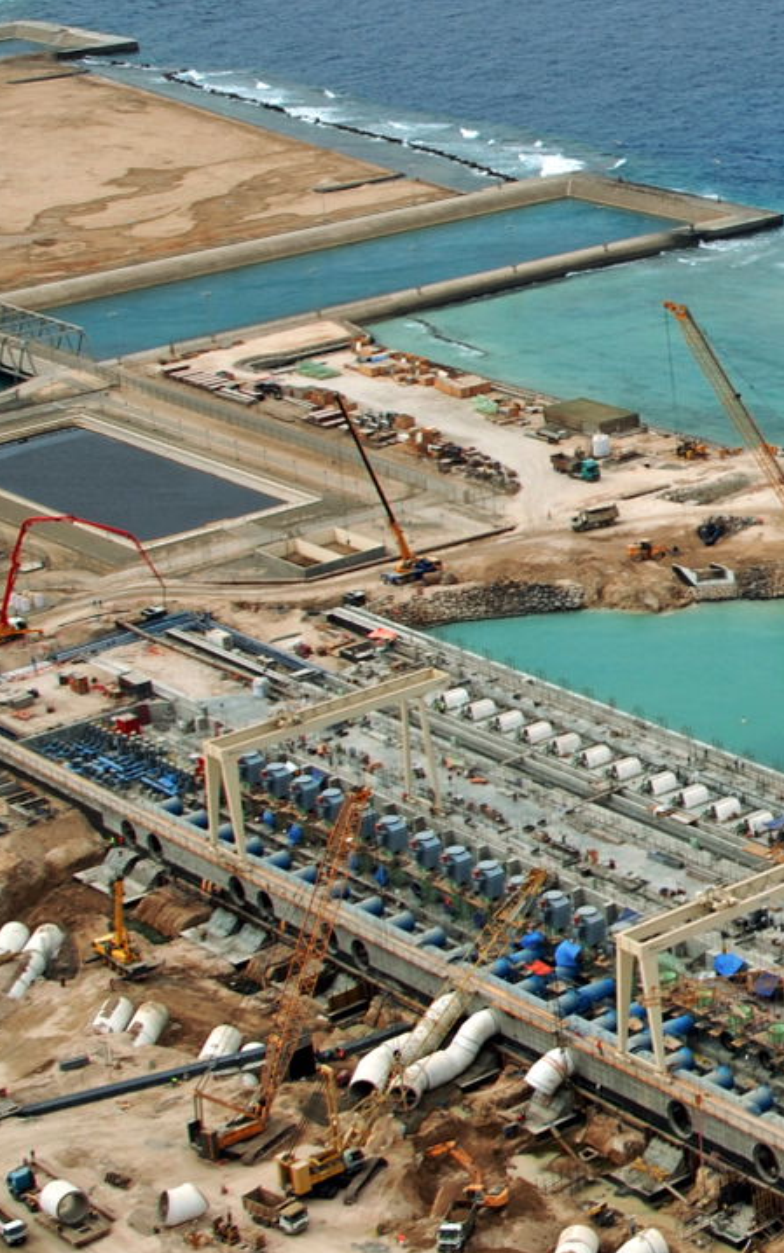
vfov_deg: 23.0
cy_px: 521
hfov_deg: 13.3
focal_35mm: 90
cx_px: 1357
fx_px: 3076
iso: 100
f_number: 8
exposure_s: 1/250
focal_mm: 22
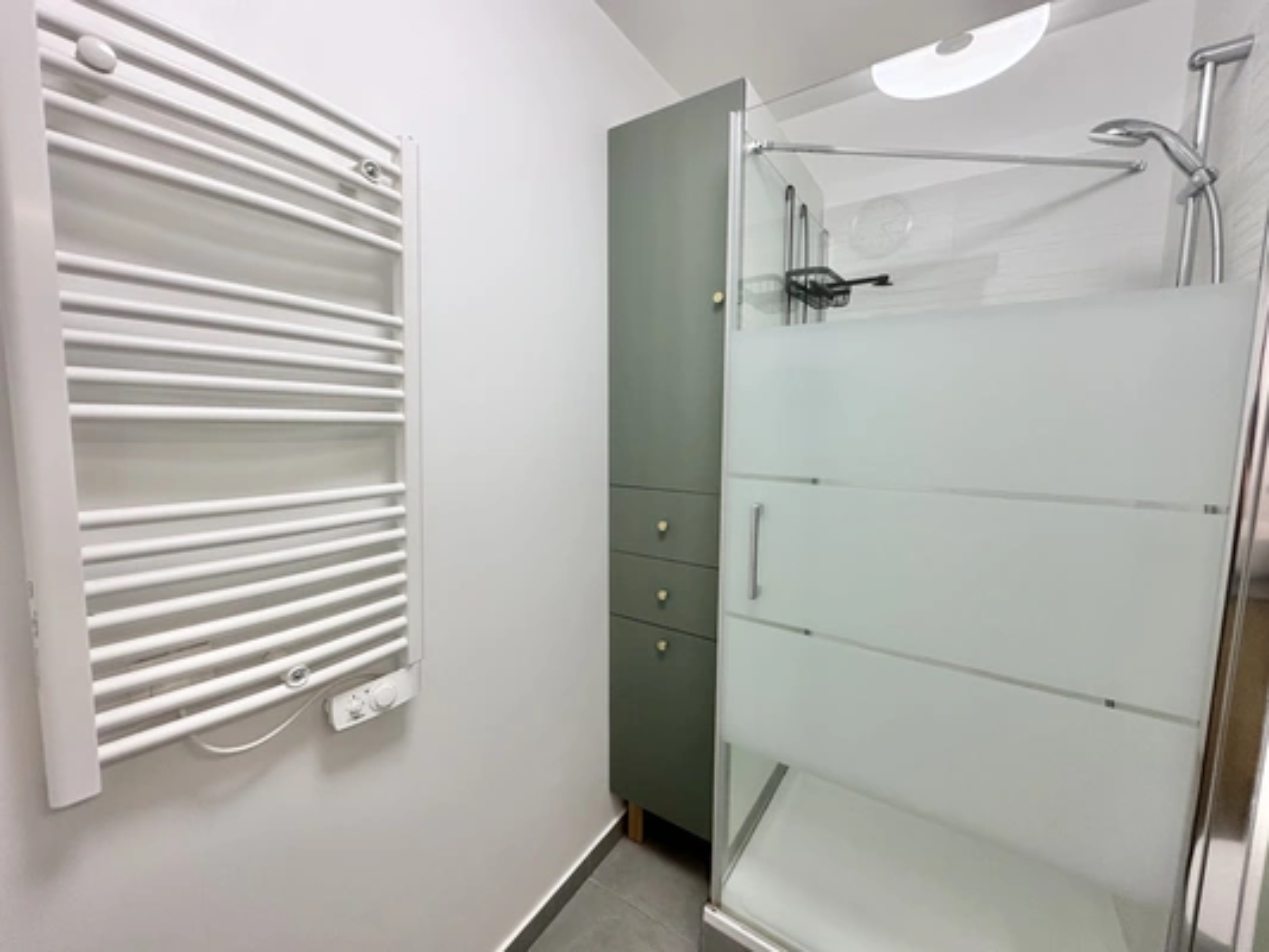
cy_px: 476
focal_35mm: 14
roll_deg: +0.0
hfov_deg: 102.1
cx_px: 634
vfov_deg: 85.7
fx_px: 513
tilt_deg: -5.5
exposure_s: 1/100
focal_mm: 2.22
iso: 160
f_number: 2.2
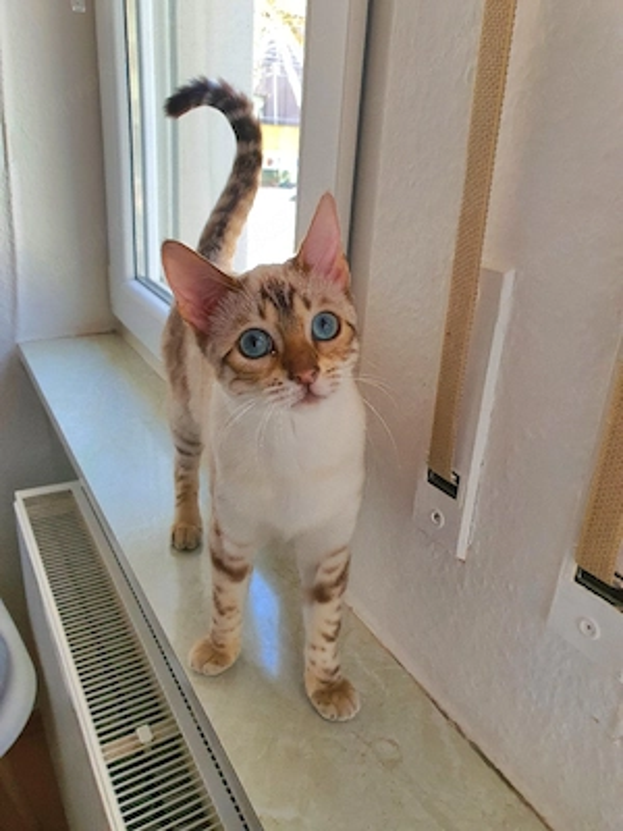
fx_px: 624
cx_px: 312
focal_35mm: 26
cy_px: 416
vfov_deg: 67.3
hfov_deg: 53.1
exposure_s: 1/100
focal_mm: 4.3
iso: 100
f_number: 2.4
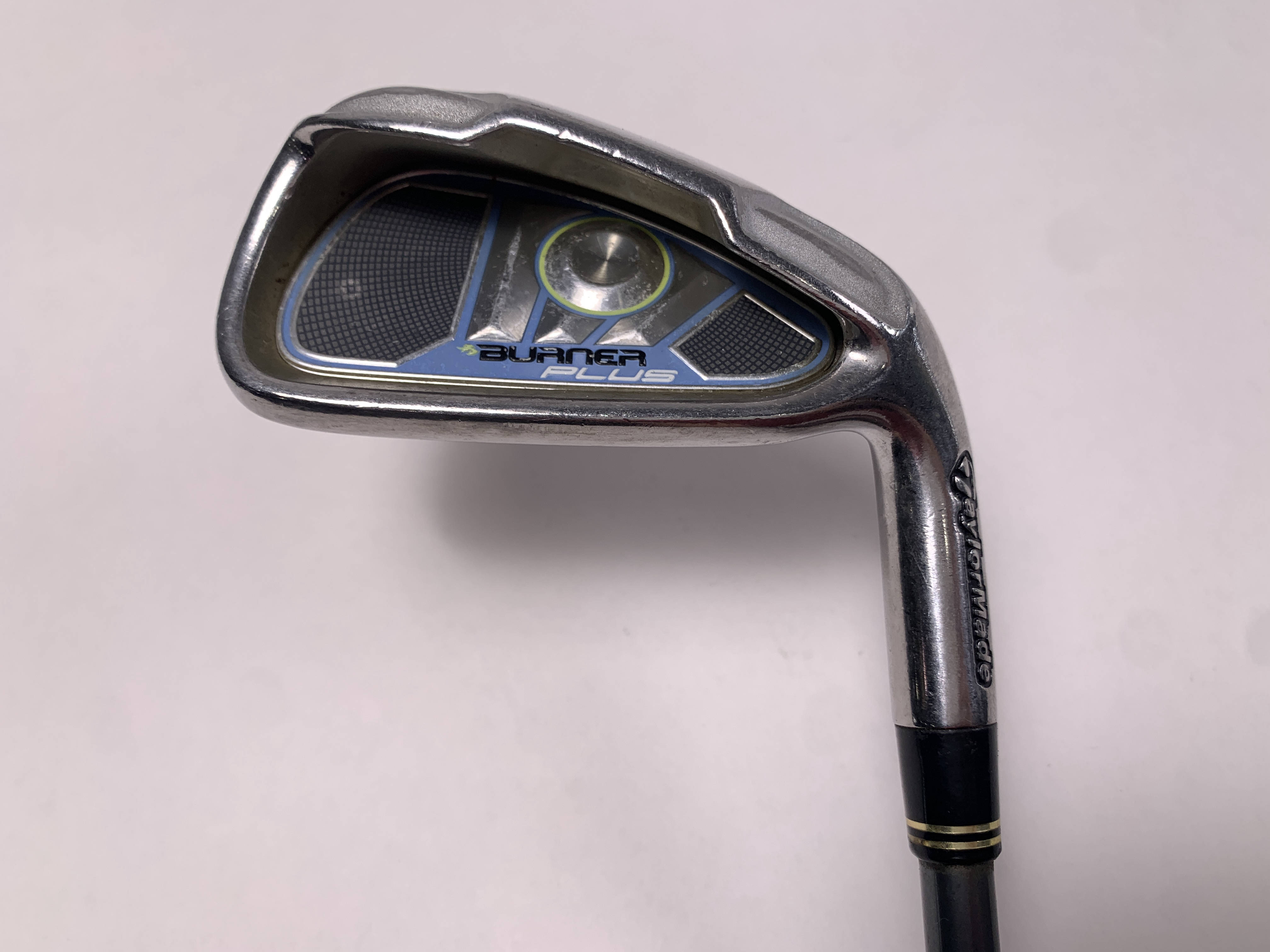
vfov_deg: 53.1
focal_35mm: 26
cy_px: 476
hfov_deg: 67.3
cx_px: 635
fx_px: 954
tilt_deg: -68.2
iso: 25
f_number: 1.8
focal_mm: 4.25
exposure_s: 1/308
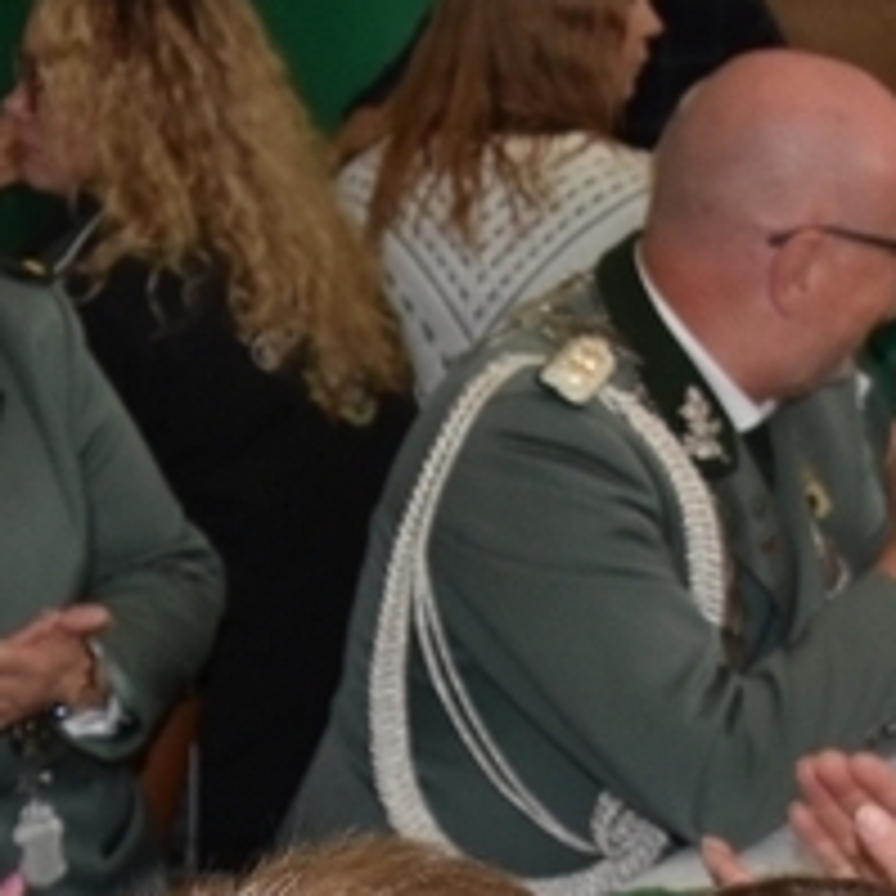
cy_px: 1339
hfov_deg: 13.3
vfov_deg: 12.7
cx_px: 297
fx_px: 3836
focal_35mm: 131
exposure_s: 1/60
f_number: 4
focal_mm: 16
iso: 1000
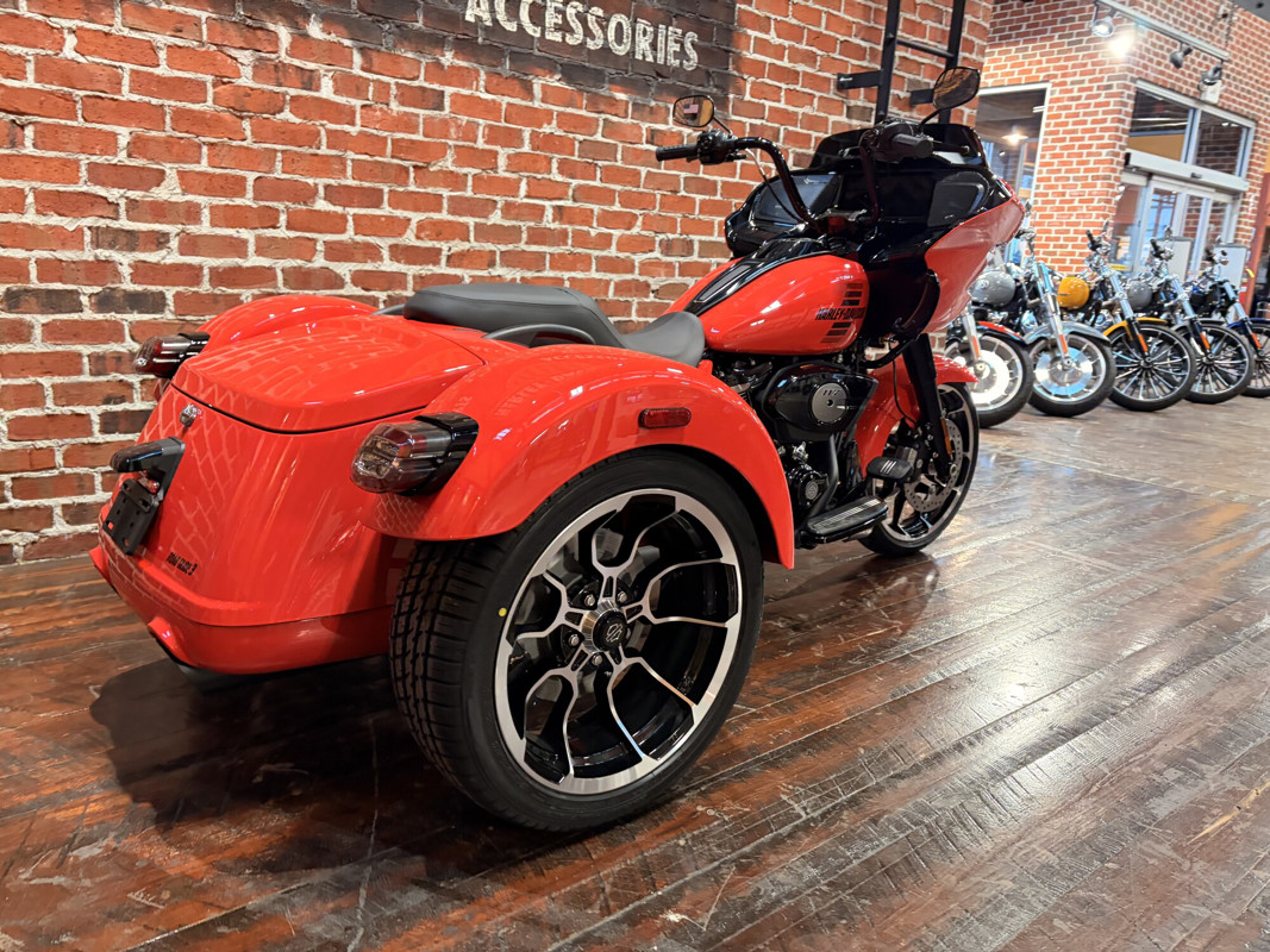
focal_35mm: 26
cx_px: 635
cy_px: 476
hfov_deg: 67.3
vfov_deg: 53.1
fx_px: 954
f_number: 1.6
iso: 400
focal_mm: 5.96
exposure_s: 1/60
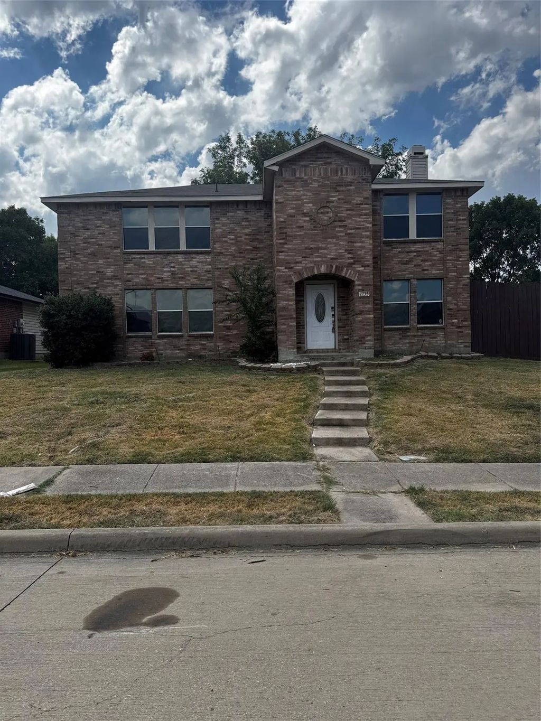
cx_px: 270
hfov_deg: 56.8
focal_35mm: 24
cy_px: 360
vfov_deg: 71.6
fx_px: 500
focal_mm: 6.76
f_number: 1.78
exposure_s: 1/4608
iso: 80
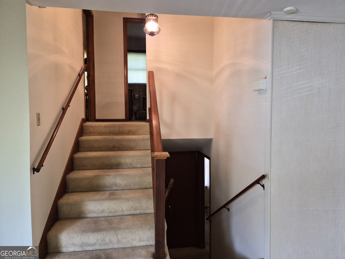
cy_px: 130
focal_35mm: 23
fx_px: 229
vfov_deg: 58.9
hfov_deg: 73.9
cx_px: 172
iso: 640
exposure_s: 1/120
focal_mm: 5.4
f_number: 1.8
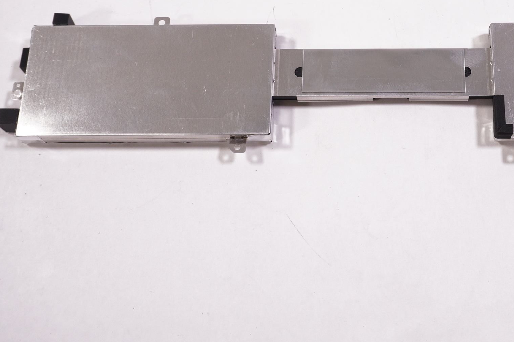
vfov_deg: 23.6
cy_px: 94
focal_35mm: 57
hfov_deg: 34.5
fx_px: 811
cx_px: 377
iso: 640
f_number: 5.6
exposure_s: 1/160
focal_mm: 23
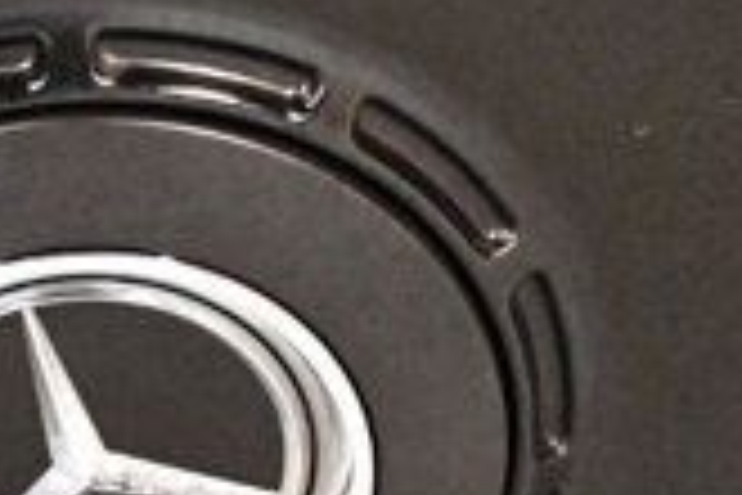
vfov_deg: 4.3
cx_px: 31
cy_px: 360
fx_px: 6513
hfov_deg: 6.5
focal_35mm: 316
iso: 4000
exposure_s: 1/60
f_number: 4.2
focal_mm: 34
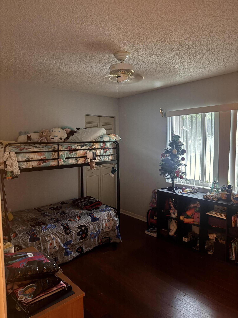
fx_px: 220
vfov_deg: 71.6
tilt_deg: -3.8
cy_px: 159
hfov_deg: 56.8
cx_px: 119
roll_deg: +1.0
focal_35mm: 24
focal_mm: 6.76
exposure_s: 1/9
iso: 1250
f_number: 1.78
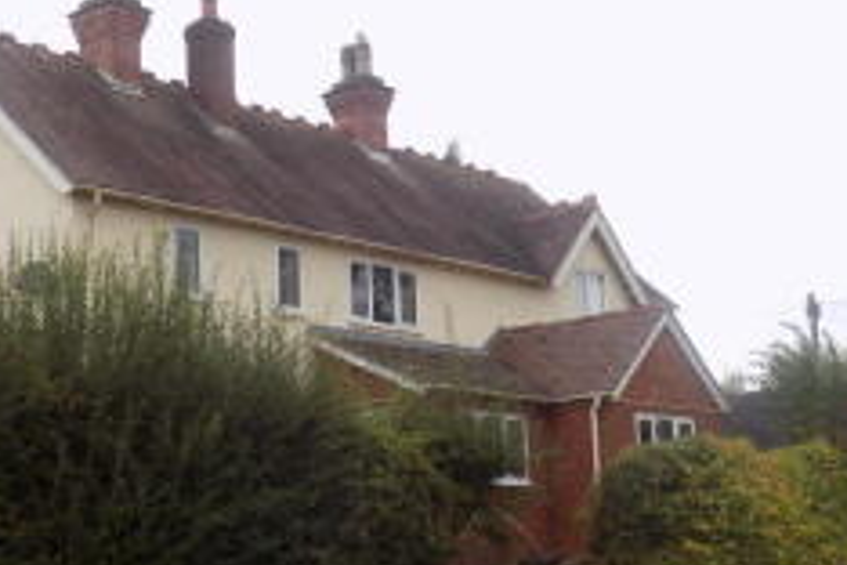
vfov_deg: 21.1
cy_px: 386
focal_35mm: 64
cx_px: 270
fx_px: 1506
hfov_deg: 31.1
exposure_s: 1/200
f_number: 3.4
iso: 80
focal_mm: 6.1
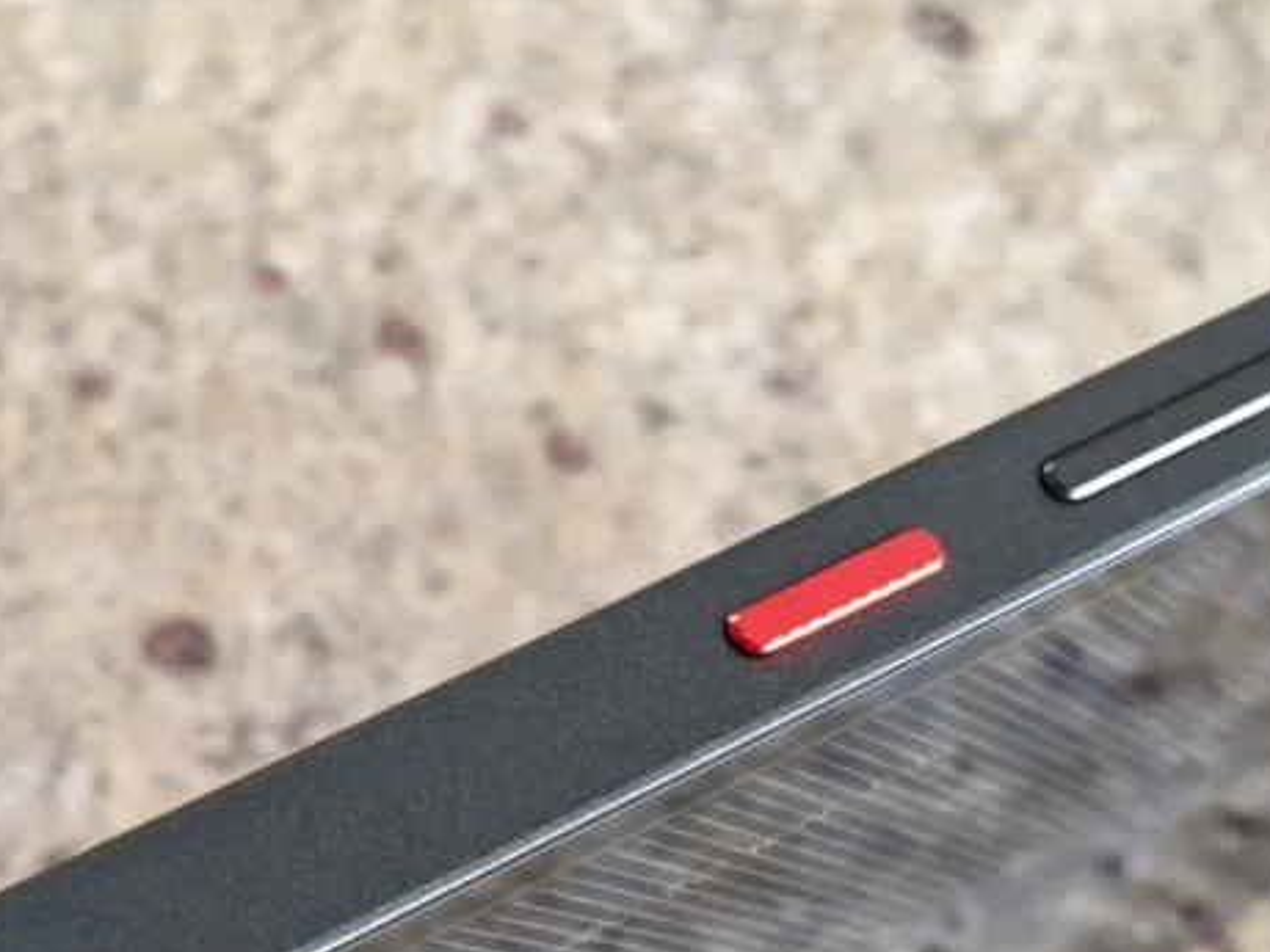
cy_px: 814
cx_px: 502
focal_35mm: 124
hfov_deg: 15.9
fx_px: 4549
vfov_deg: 11.9
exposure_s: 1/50
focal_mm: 5.4
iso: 200
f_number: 1.6
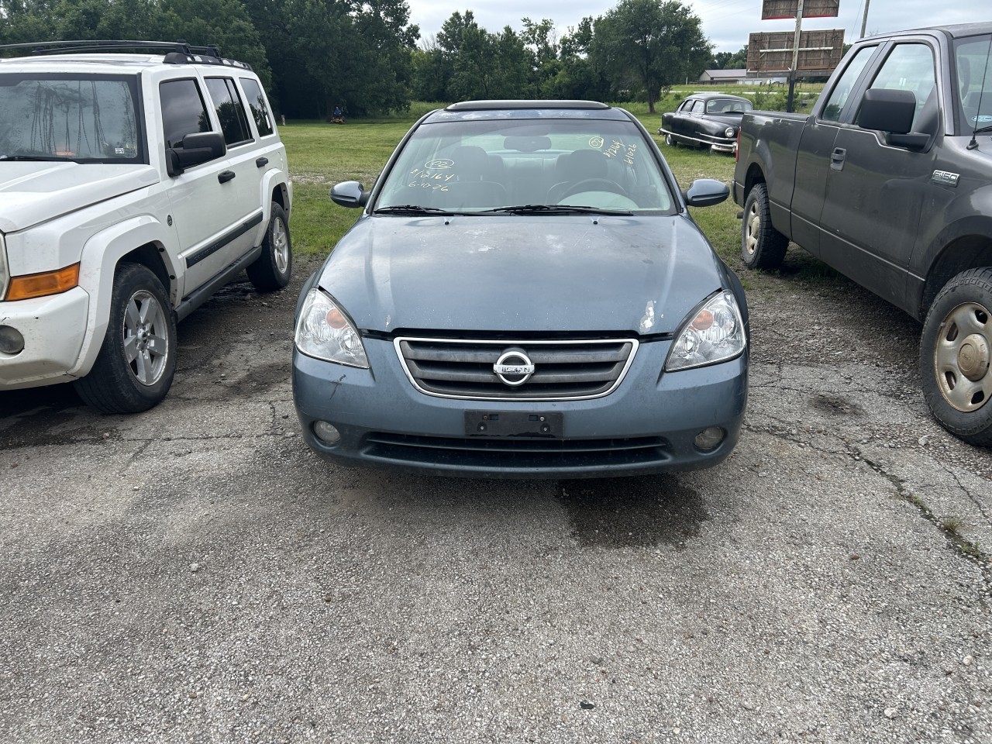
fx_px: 745
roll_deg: +0.9
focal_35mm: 26
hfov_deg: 67.3
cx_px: 496
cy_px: 372
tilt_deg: -21.0
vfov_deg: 53.1
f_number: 1.5
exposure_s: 1/2165
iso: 50
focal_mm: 5.7
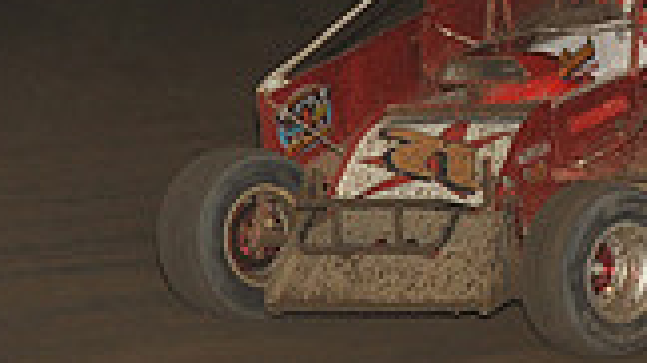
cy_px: 72
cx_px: 911
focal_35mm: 299
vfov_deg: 4.1
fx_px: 5128
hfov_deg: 7.1
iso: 640
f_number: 6.3
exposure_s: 1/320
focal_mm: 80
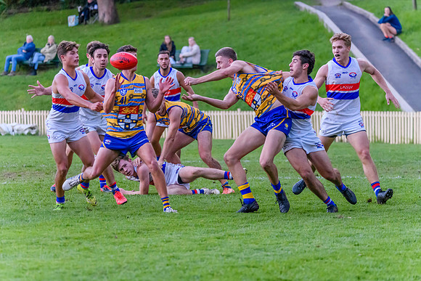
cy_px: 141
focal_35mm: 248
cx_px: 215
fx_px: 2896
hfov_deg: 8.3
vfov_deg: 5.6
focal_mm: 240
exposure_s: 1/1600
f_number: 5.3
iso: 10000
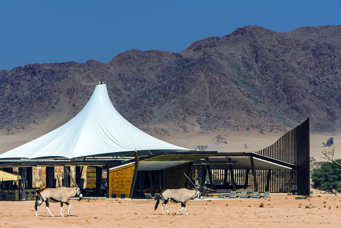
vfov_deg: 6.9
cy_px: 114
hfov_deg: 10.3
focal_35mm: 200
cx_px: 170
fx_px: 1894
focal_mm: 200
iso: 100
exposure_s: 1/125
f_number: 14
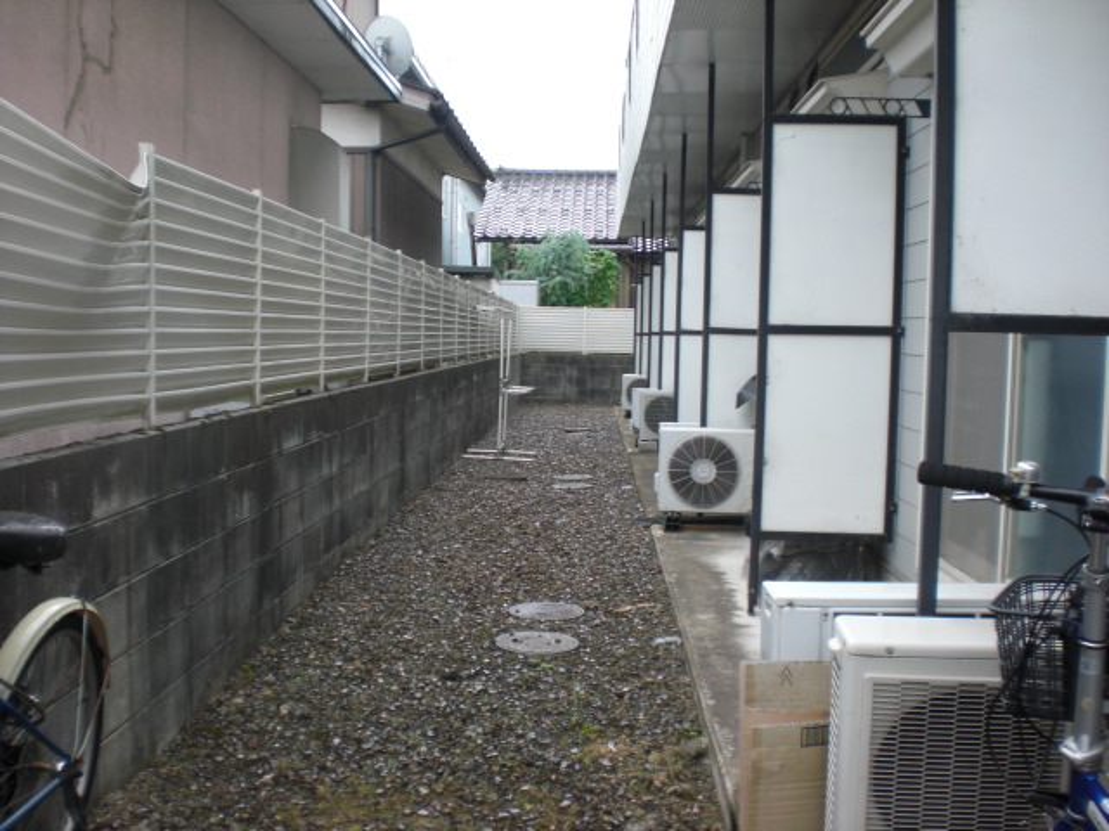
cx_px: 554
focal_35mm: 38
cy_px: 416
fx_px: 1217
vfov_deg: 37.7
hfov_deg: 49.0
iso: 100
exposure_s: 1/60
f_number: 3.1
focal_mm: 6.3
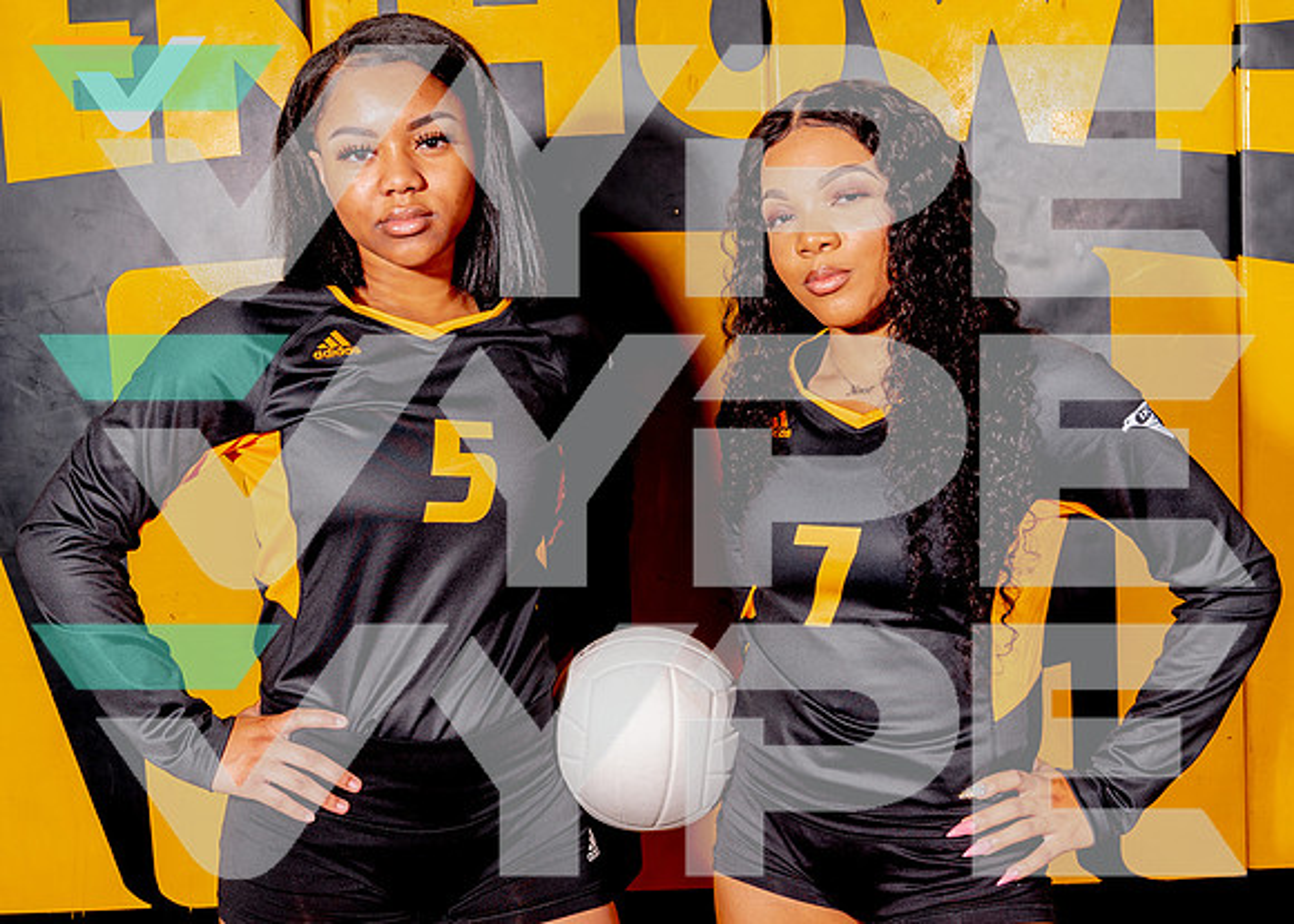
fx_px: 1696
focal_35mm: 46
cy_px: 504
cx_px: 589
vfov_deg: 30.5
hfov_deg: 41.7
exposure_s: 1/125
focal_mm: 37
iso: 100
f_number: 7.1
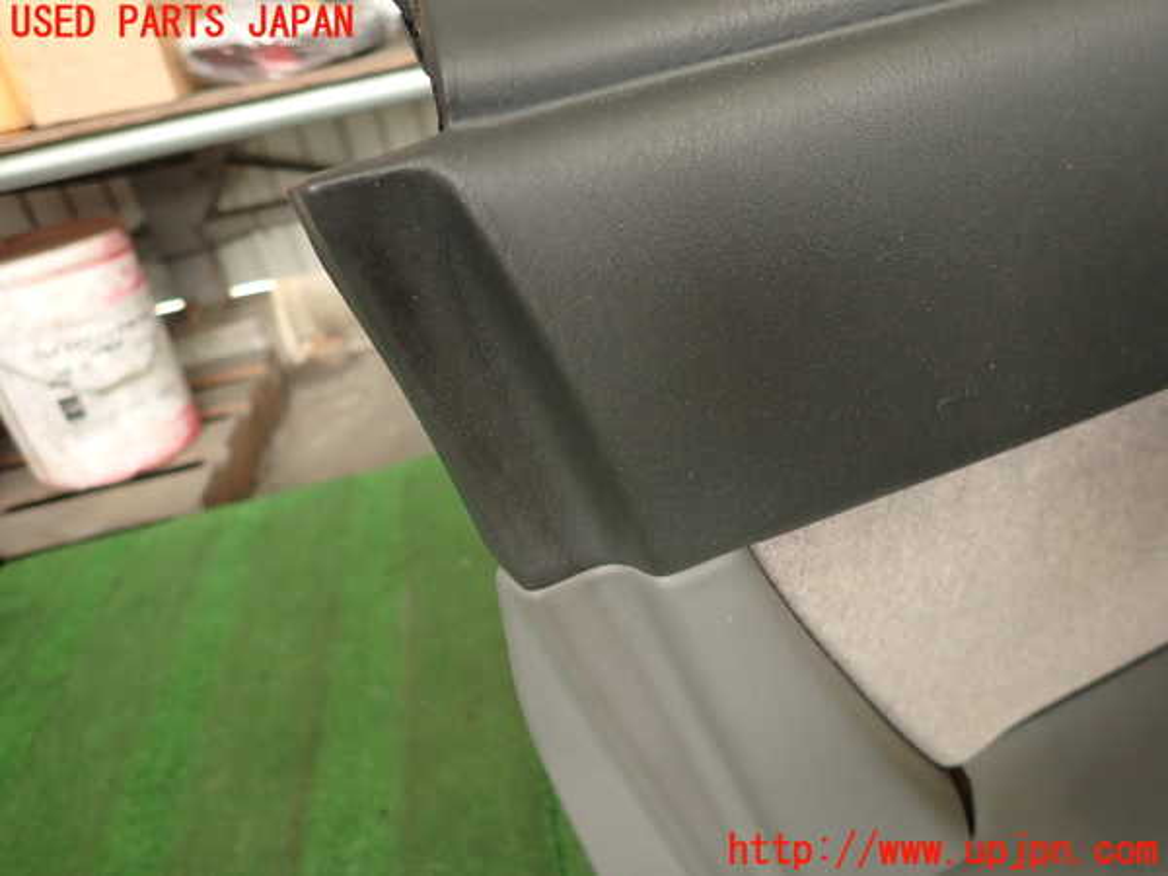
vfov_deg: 54.9
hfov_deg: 69.4
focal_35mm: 25
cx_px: 584
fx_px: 844
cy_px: 438
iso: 160
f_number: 2
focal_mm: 4.5
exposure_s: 1/60
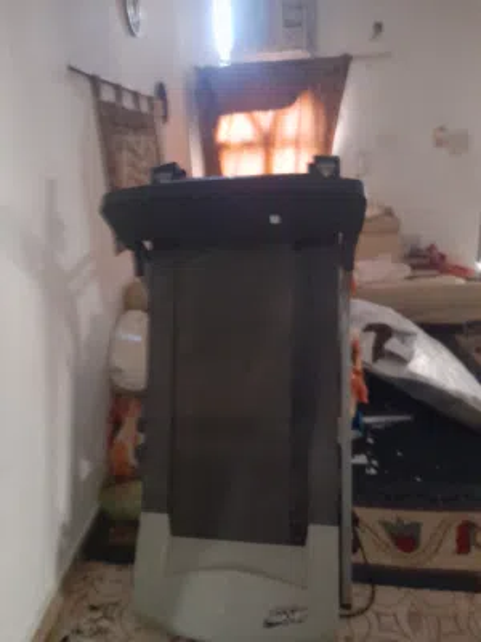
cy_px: 321
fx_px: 463
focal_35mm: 25
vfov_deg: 69.4
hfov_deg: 54.9
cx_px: 240
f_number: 2
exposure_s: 1/10
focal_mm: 4.6
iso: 1250
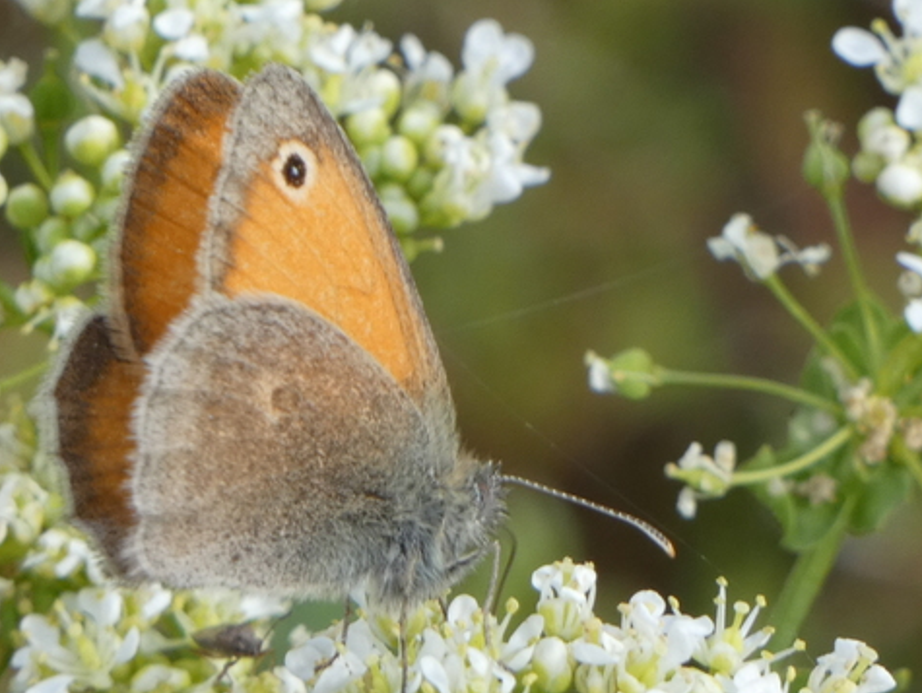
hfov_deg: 2.0
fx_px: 26255
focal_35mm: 985
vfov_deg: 1.5
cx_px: 420
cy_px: 464
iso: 100
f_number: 5.6
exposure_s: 1/100
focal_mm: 98.3
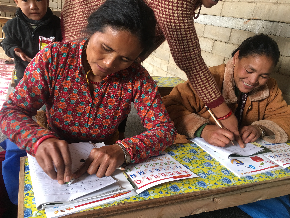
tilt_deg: -19.7
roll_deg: -6.9
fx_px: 243
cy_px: 109
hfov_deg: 61.7
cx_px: 145
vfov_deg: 48.2
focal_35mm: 29
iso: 40
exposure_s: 1/17
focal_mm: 4.15
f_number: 2.2
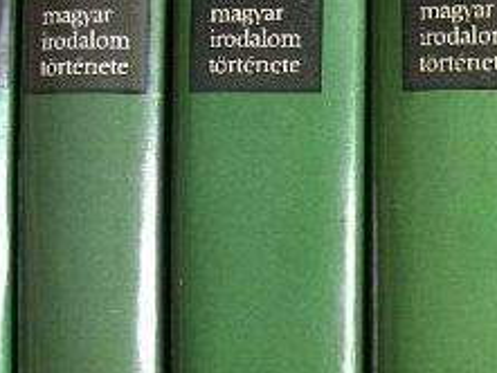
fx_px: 1120
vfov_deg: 18.7
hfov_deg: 24.5
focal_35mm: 78
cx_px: 417
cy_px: 308
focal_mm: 6.3
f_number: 3.5
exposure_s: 1/12.7
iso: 100
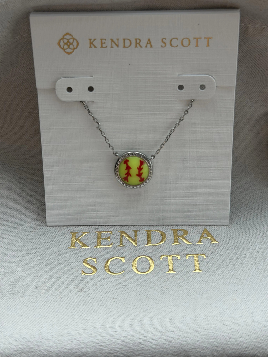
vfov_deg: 39.7
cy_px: 178
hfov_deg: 30.3
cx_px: 134
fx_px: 495
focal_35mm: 48
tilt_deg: -46.5
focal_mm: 6.76
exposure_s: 1/503
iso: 64
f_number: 1.78
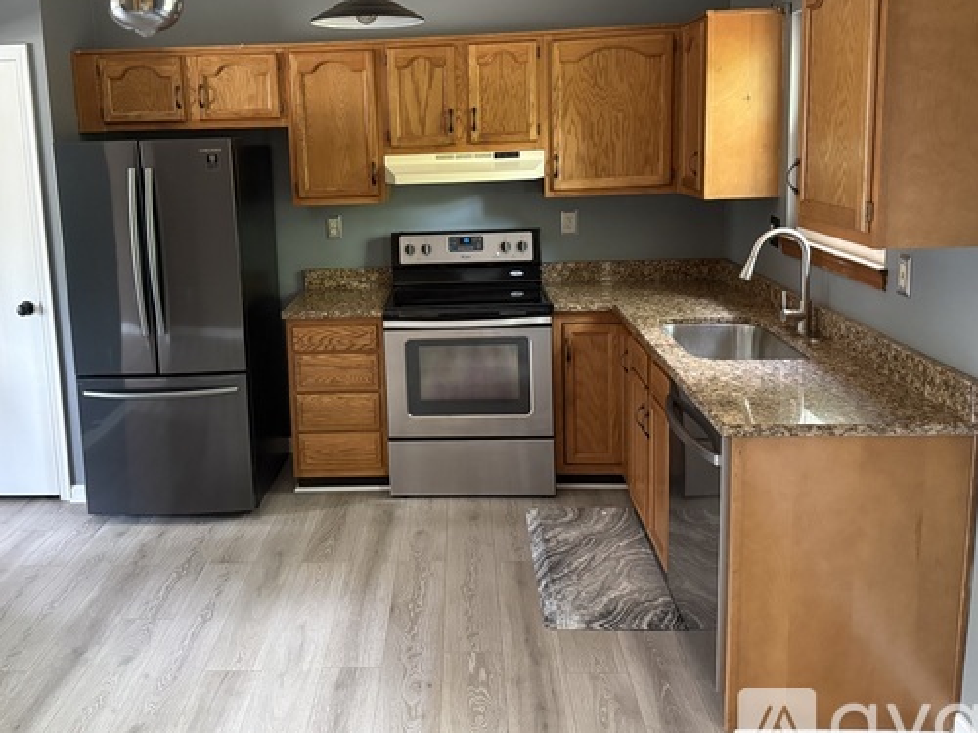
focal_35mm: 32
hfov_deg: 56.5
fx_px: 904
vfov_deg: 43.8
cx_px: 402
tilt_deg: -9.8
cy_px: 278
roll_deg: +2.4
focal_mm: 6.76
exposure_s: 1/60
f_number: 1.78
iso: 800
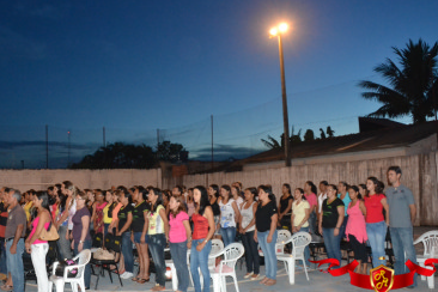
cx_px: 174
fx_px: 499
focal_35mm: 41
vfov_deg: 32.6
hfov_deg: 47.1
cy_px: 139
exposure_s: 1/60
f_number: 3.5
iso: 3200
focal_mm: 20
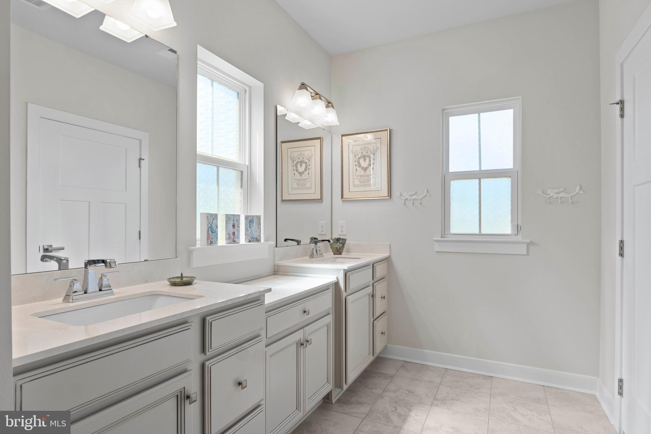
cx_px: 326
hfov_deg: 85.9
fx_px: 350
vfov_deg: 63.6
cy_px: 217
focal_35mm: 19
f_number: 7.1
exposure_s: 1/10
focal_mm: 12.9
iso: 200
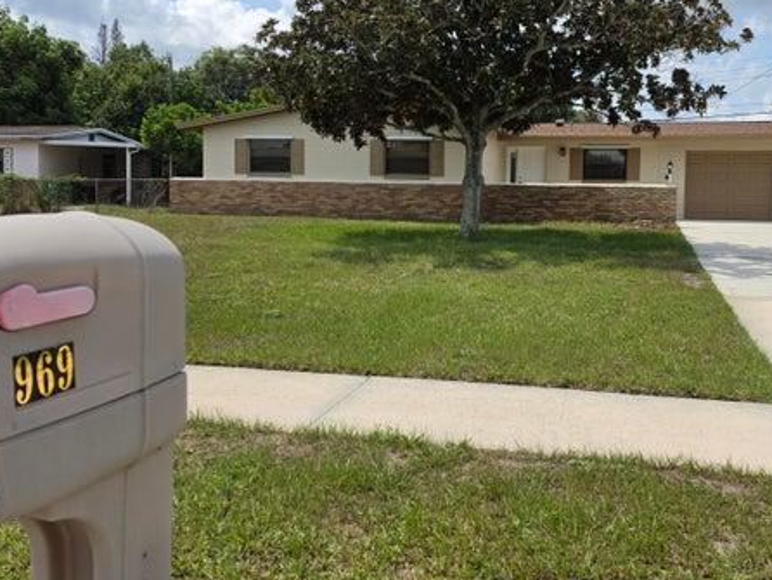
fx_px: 736
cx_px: 460
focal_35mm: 33
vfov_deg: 42.8
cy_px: 235
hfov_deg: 55.0
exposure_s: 1/7622
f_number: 1.4
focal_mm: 6.5
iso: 64
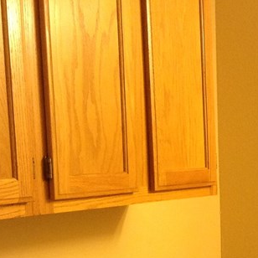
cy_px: 253
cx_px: 190
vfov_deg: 17.5
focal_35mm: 97
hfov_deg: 17.8
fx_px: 818
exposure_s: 1/24
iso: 100
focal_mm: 3.3
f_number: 2.4
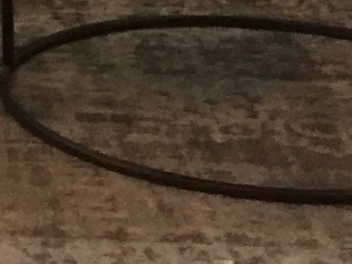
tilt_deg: -0.7
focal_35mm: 213
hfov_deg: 8.6
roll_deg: -0.3
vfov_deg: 6.2
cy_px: -636
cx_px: -465
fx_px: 2166
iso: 125
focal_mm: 4.15
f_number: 2.2
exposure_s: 1/17
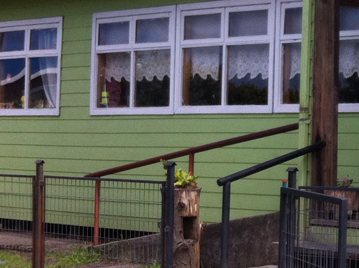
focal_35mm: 131
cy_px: 33
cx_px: 591
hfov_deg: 13.8
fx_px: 1356
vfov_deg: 11.2
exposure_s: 1/887
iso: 80
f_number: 2.8
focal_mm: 3.85
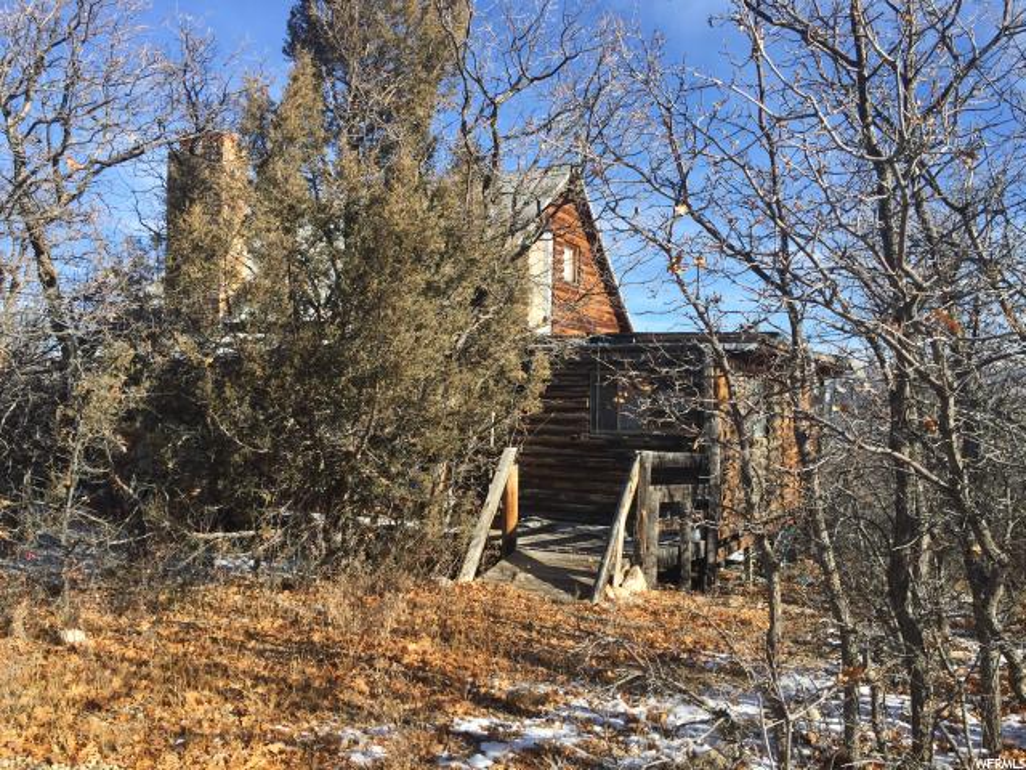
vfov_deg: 48.2
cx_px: 513
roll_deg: +0.6
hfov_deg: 61.7
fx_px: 860
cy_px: 385
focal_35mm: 29
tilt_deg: +3.4
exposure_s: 1/1199
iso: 32
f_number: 2.2
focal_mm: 4.15
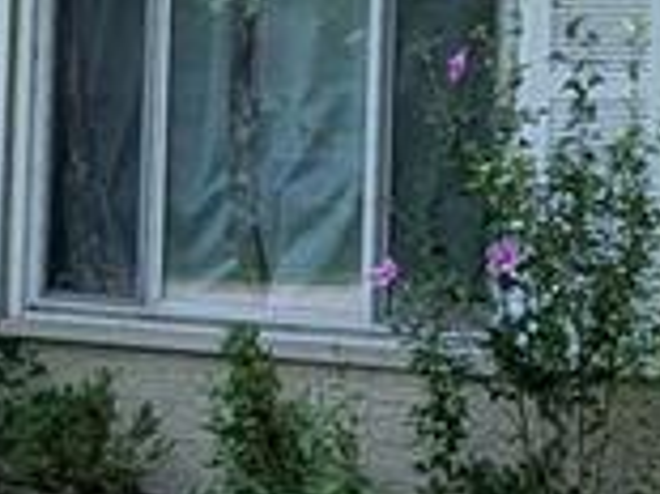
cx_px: -447
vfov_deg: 9.3
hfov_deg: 11.7
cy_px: -9
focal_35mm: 158
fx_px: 3010
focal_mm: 6.9
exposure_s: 1/766
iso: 17
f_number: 1.68
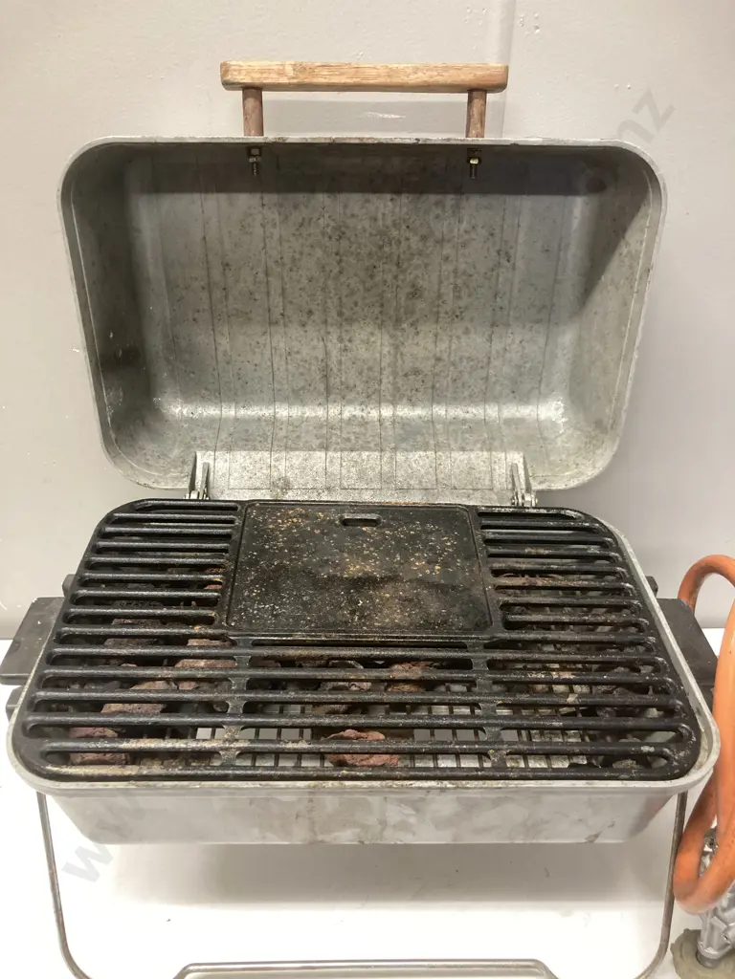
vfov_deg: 63.4
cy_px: 490
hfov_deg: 49.7
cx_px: 368
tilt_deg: -30.1
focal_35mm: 28
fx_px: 793
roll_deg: -1.8
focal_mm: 3.99
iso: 160
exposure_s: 1/50
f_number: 1.8
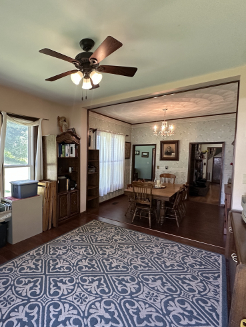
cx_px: 80
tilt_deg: -3.3
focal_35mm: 19
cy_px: 165
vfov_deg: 84.6
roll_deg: -1.1
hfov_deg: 66.7
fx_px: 180
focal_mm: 2.22
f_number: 2.2
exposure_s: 1/120
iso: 250
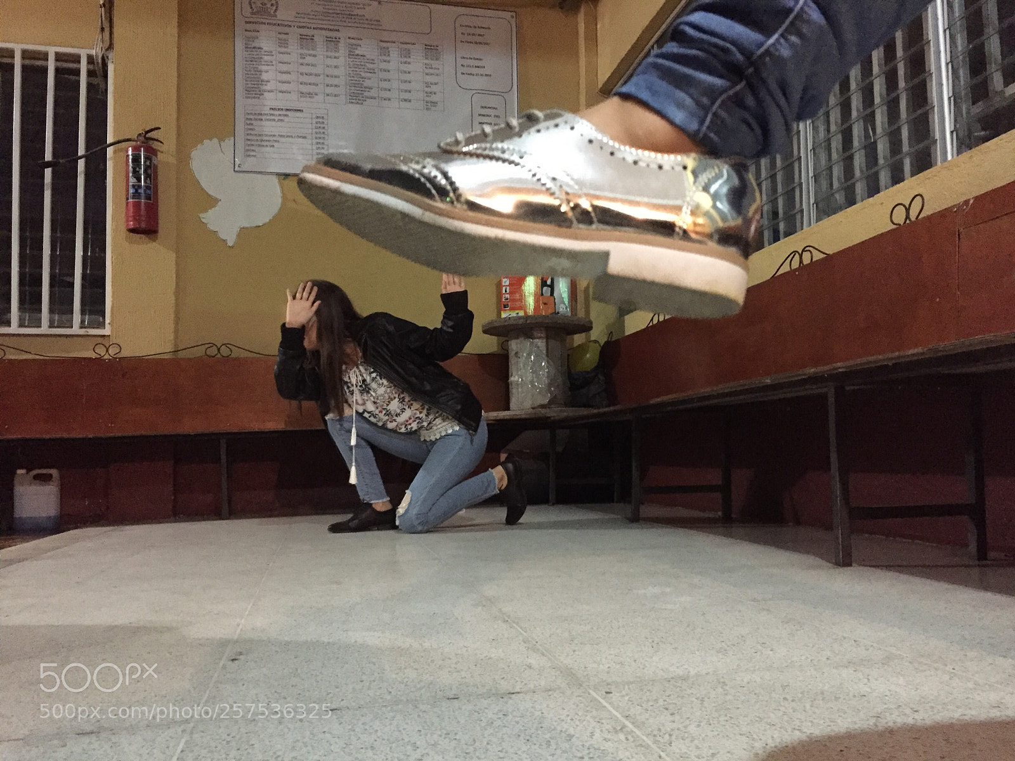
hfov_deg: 61.7
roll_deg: +0.8
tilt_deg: +3.9
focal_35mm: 29
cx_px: 508
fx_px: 850
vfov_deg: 48.2
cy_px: 380
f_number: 2.2
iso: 1250
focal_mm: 4.15
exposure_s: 1/15
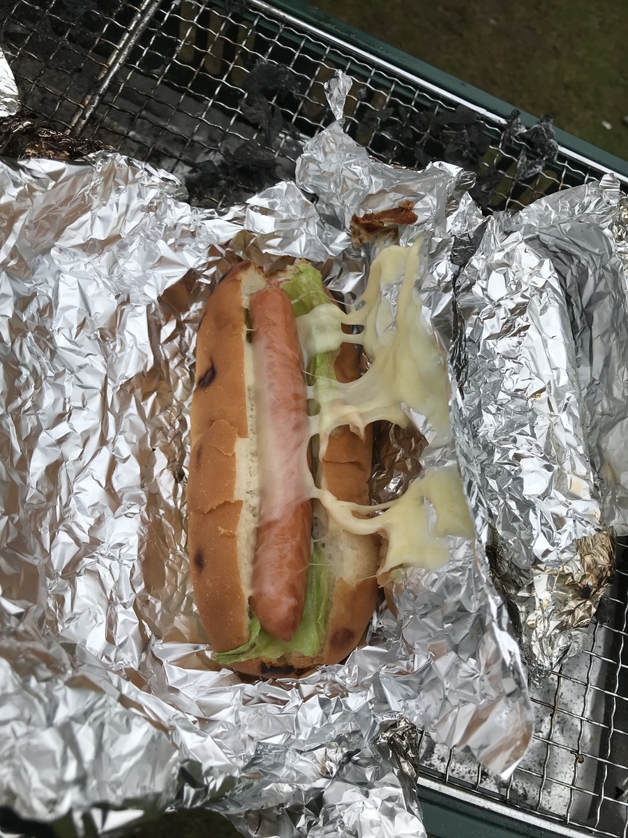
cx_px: 314
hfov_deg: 49.7
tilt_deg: -66.8
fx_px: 677
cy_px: 419
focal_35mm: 28
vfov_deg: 63.4
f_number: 1.8
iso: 20
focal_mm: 3.99
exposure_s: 1/517
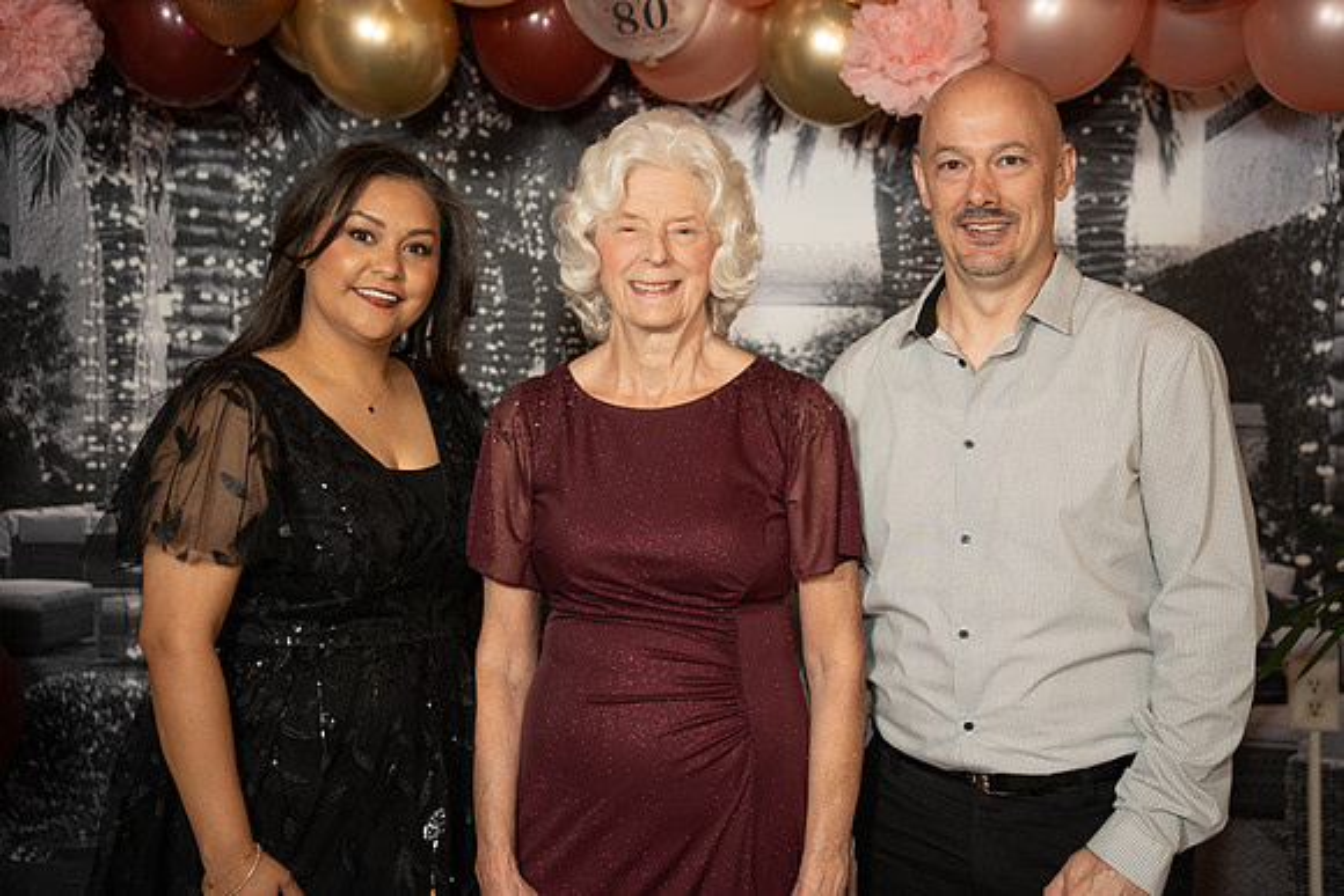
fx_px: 1968
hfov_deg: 37.7
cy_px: 448
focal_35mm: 53
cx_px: 672
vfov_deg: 25.7
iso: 1000
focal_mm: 52.7
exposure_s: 1/160
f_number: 2.8
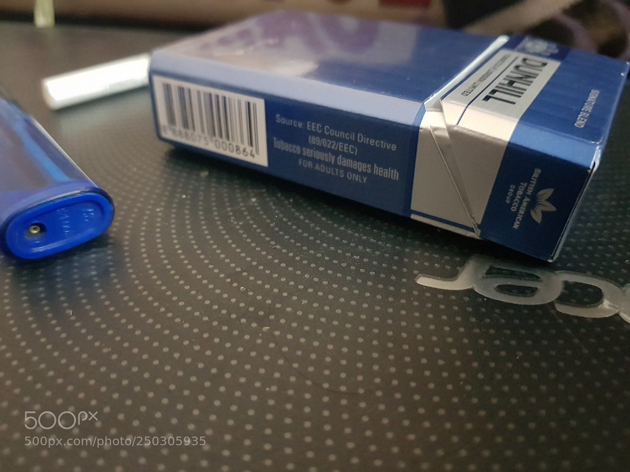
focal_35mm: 26
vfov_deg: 53.1
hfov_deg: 67.3
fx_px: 473
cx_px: 315
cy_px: 236
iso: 1250
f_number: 1.7
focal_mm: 4.2
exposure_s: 1/10
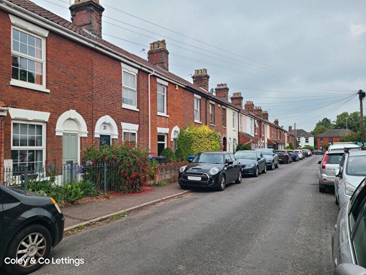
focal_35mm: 27
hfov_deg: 65.3
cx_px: 176
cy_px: 141
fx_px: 286
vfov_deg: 51.4
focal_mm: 5.4
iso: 40
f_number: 1.8
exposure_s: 1/629
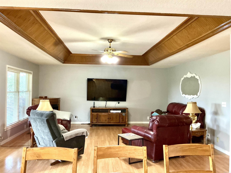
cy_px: 86
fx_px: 194
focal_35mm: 29
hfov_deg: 61.7
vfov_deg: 48.2
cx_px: 116
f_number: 1.8
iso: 200
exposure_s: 1/50
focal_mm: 3
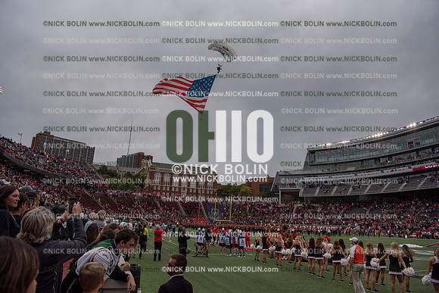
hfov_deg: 73.7
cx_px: 220
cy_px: 146
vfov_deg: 53.2
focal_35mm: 24
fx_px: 293
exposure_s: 1/4000
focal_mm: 24
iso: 250
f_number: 5
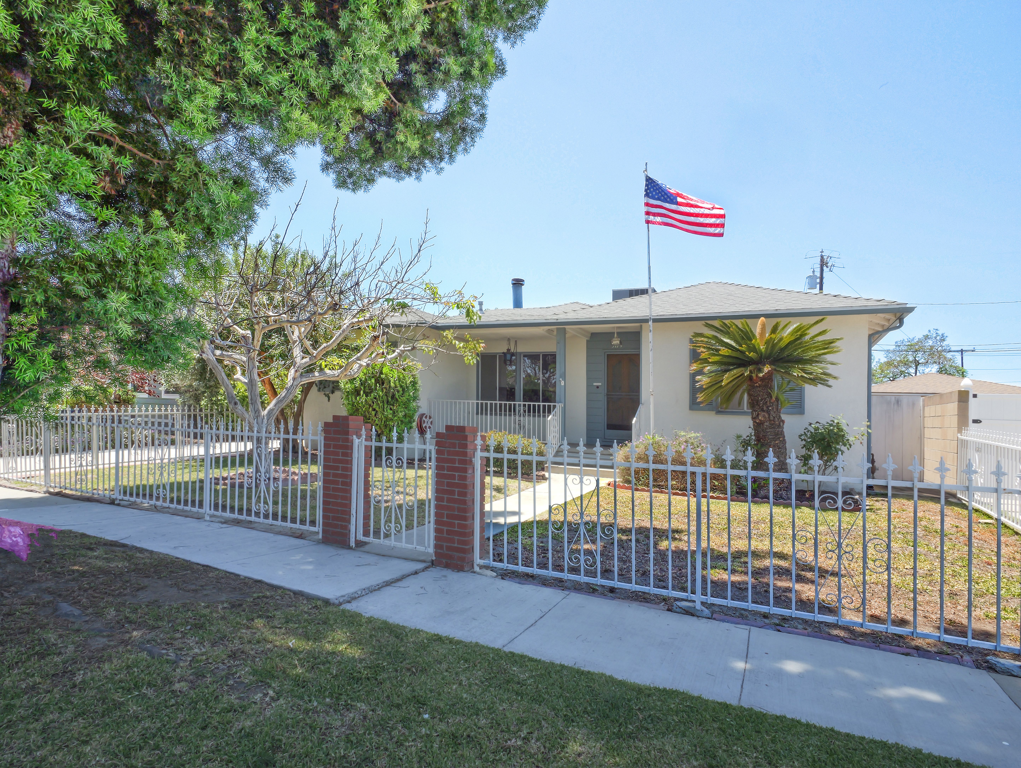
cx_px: 510
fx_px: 531
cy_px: 384
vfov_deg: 71.7
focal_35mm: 18
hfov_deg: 87.7
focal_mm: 9
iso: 200
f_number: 14
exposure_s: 1/50
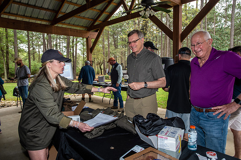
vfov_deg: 51.2
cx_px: 120
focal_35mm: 25
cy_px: 80
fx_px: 167
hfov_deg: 71.5
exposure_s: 1/60
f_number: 5.6
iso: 400
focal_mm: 25
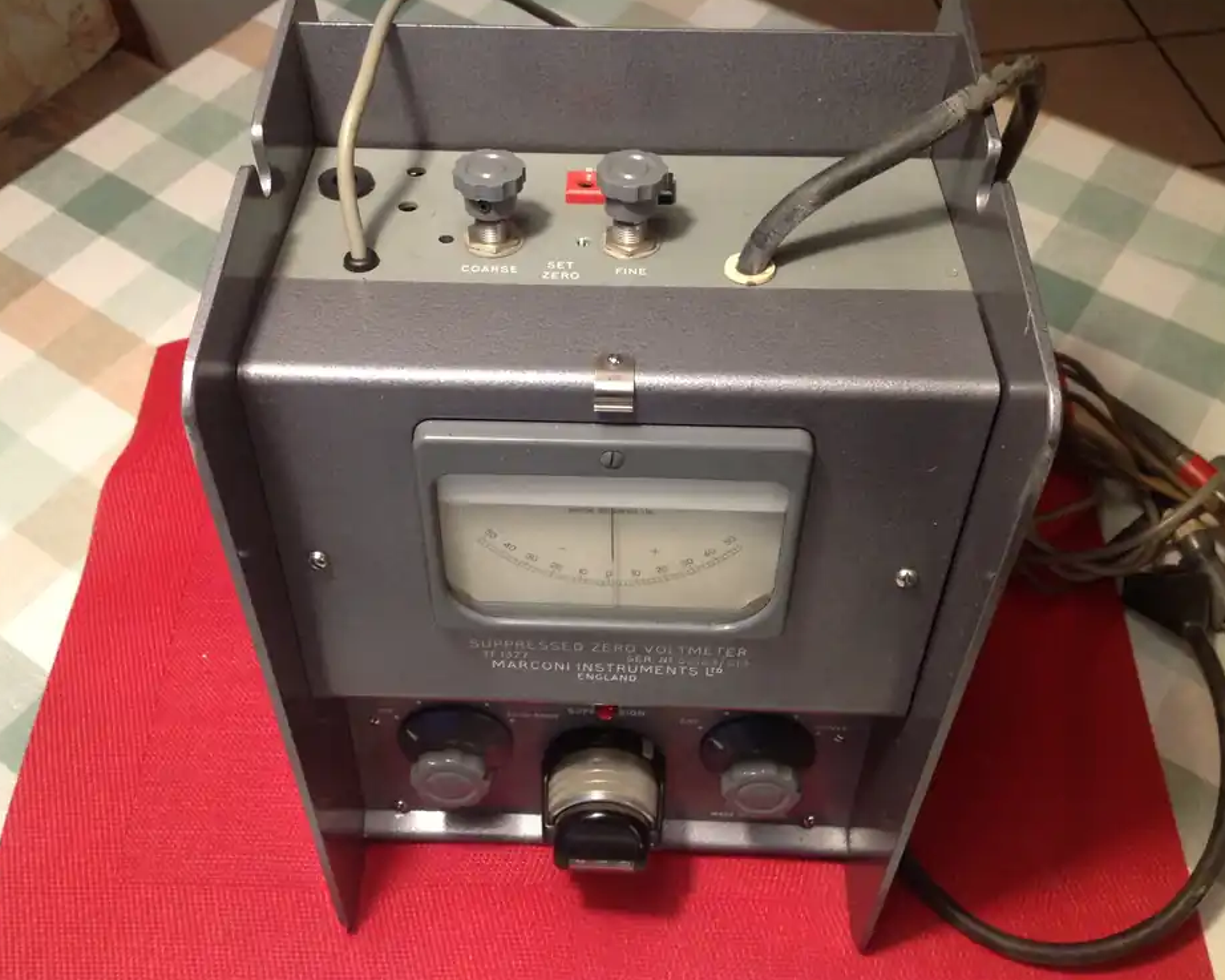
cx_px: 581
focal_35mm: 37
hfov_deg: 49.1
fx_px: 1341
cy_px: 488
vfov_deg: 40.1
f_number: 2.4
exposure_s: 1/15
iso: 160
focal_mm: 4.28
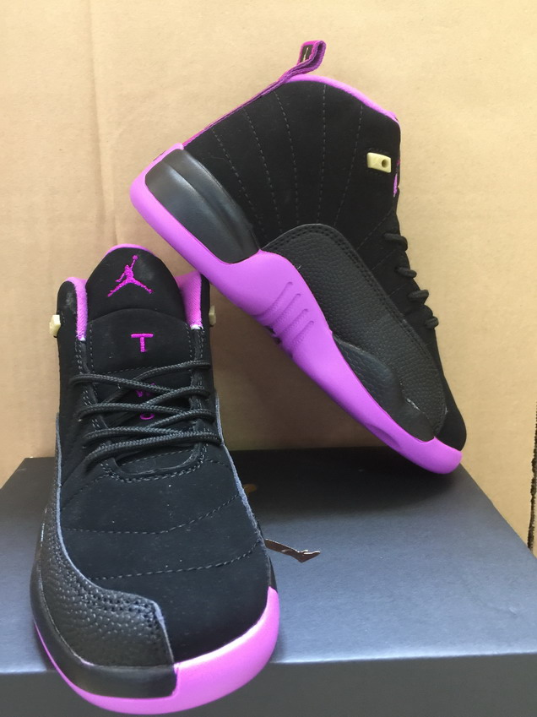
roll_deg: +0.4
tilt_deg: -15.1
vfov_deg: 61.7
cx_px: 268
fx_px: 600
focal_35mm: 29
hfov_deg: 48.2
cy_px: 358
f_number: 2.2
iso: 125
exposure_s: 1/8
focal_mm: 4.15
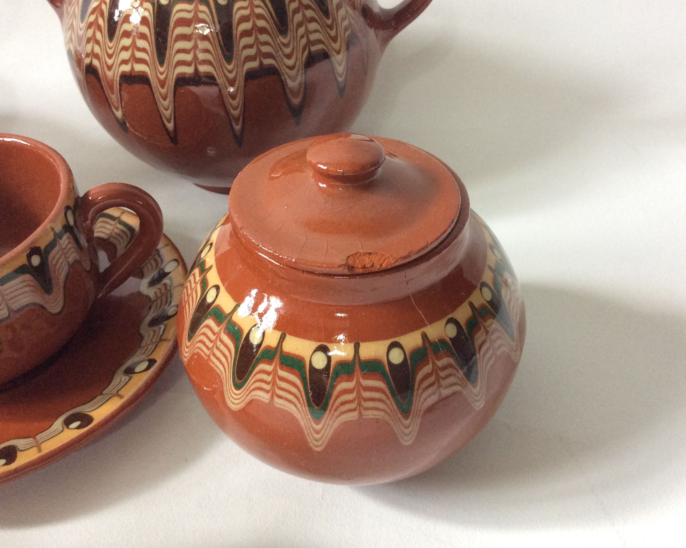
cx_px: 346
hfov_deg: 52.8
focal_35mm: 34
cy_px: 276
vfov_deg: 43.4
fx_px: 690
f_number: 2.4
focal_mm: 3.3
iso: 125
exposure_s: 1/25
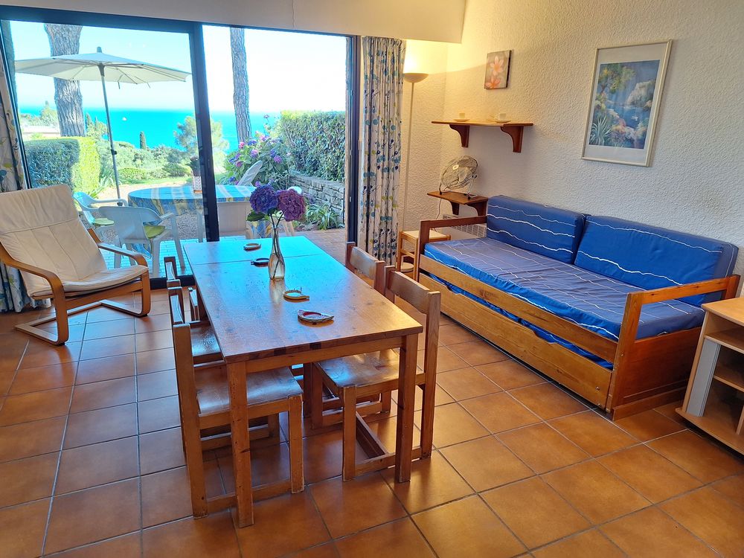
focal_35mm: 23
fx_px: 494
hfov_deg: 73.9
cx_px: 372
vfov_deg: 58.9
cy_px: 279
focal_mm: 5.54
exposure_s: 1/100
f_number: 1.8
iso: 64
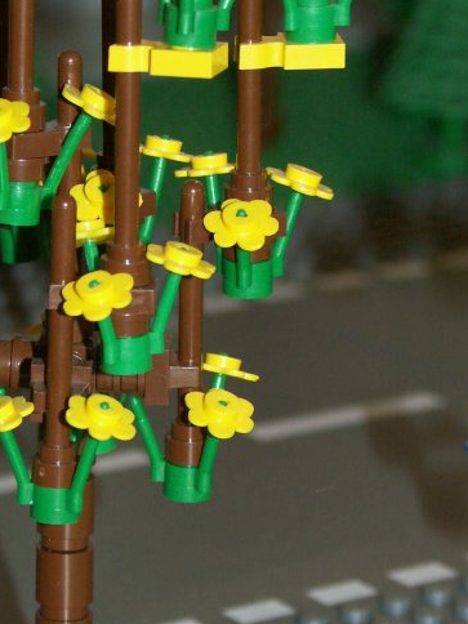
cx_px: 61
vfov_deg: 8.9
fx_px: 4002
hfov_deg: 6.7
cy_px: 269
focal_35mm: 222
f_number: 3.5
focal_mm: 26.91
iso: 200
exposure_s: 1/100
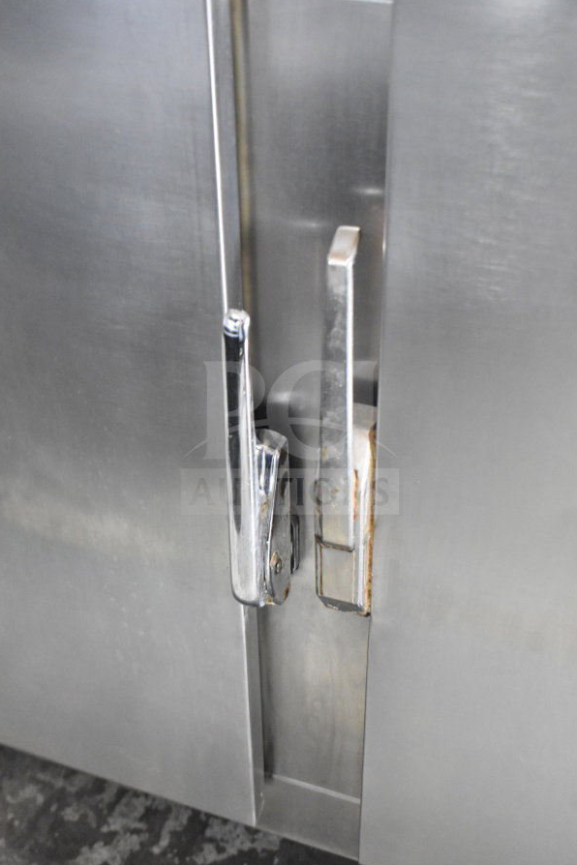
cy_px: 438
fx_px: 1070
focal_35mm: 45
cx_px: 289
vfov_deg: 44.0
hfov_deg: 30.2
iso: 6400
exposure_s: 1/160
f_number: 6.3
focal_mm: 29
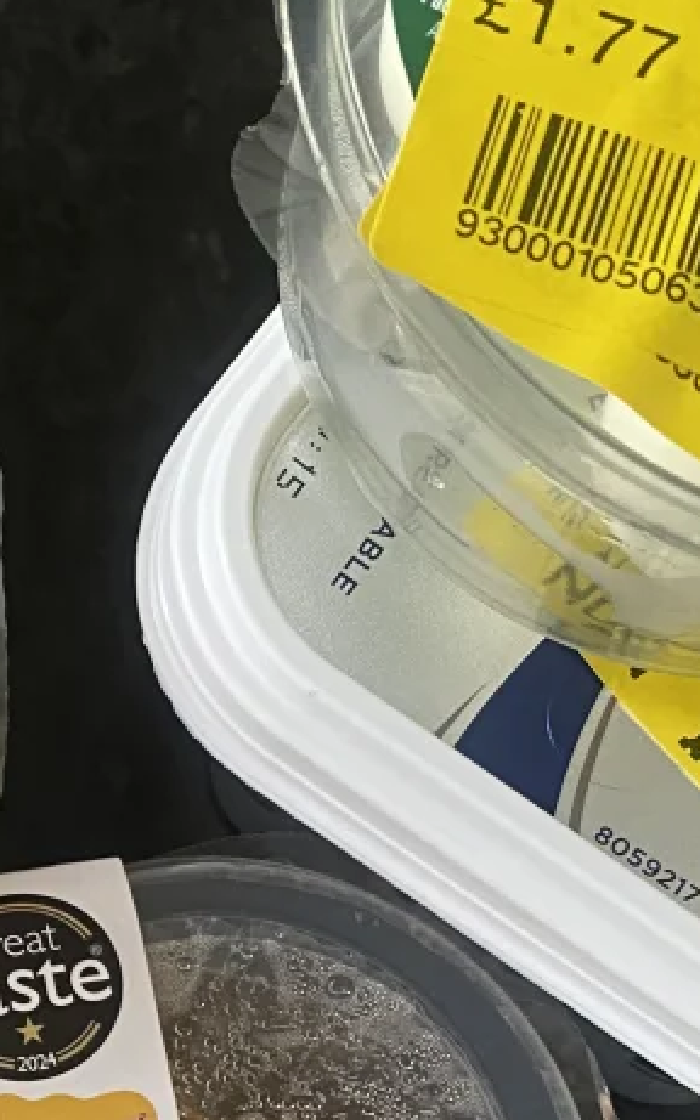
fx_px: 2626
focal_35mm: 86
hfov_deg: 14.5
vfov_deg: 23.3
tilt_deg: -75.1
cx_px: -245
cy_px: 1064
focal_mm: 4.25
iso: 125
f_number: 1.8
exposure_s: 1/84
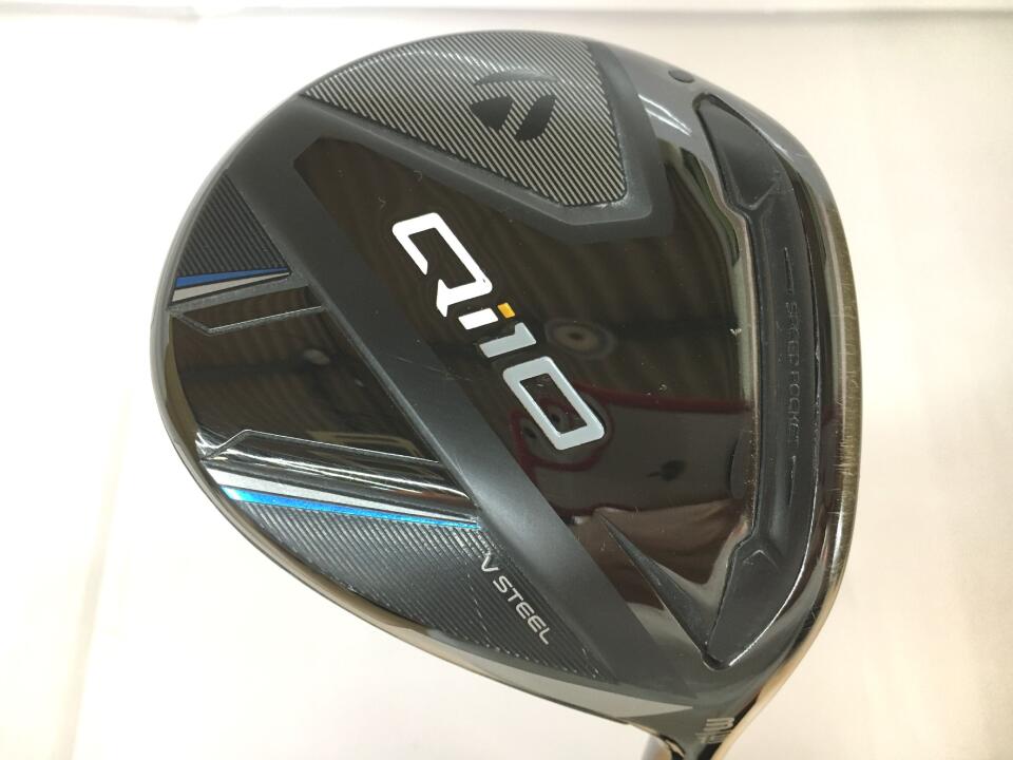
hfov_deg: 61.7
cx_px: 506
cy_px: 380
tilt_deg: -64.0
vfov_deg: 48.2
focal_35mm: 29
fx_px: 849
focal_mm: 4.15
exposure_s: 1/30
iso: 125
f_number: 2.2
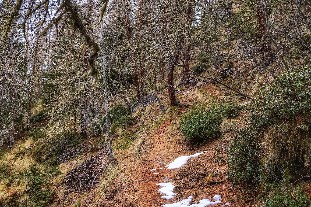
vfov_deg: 36.9
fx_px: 311
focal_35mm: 36
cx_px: 156
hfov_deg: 53.1
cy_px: 104
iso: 100
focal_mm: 24
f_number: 8
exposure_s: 1/80
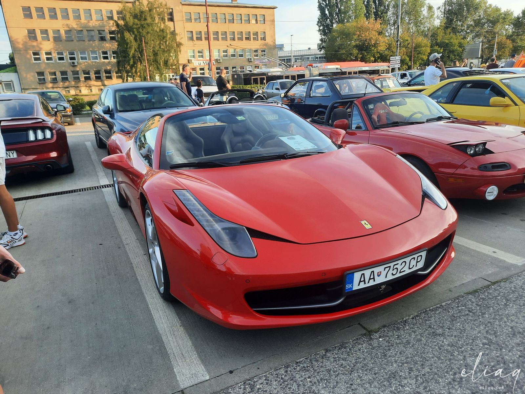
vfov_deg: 54.9
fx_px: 379
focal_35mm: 25
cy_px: 197
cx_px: 262
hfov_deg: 69.4
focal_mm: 4.6
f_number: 2
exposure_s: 1/132
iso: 32
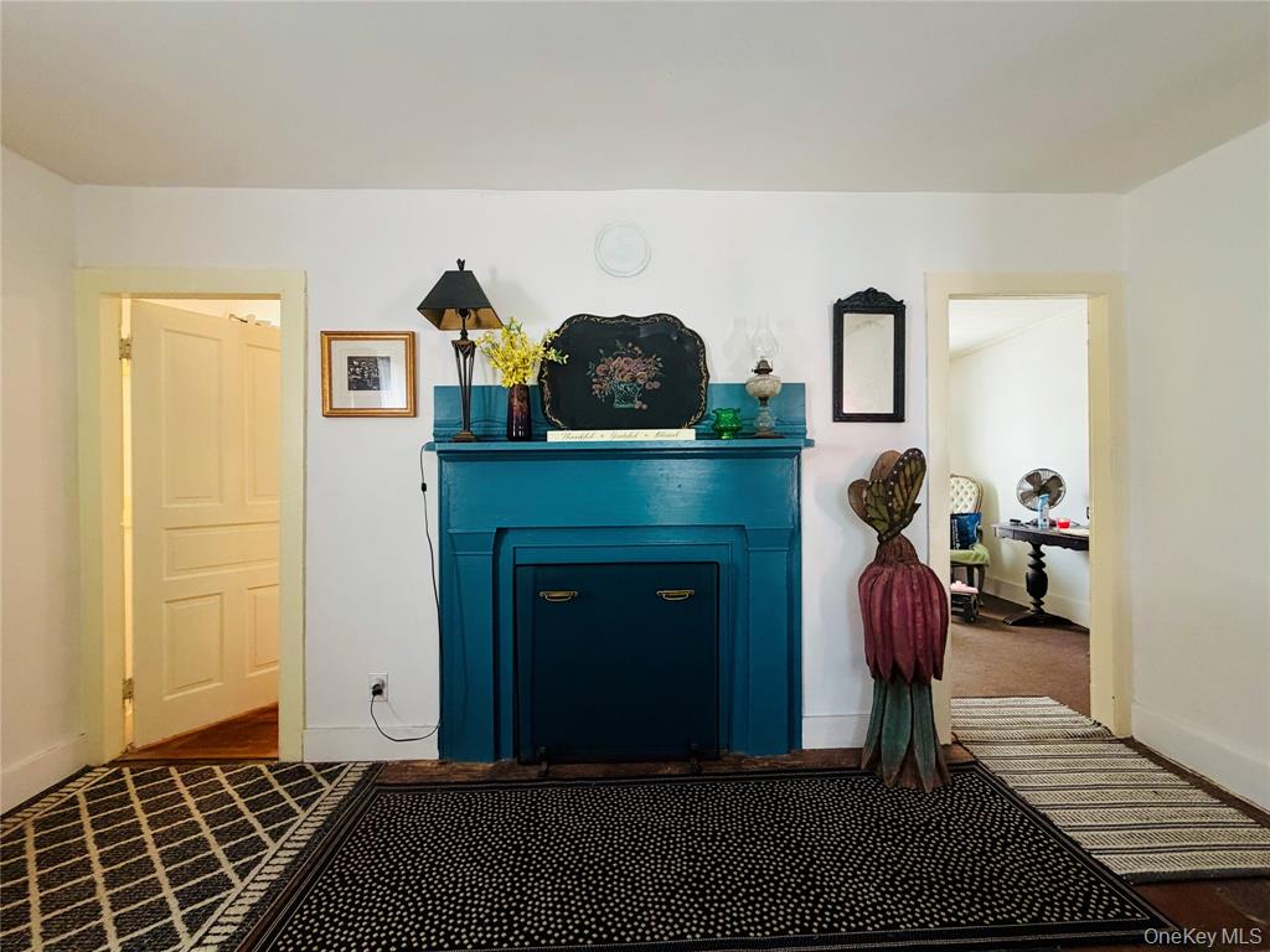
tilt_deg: -0.6
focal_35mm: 14
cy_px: 476
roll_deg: +1.5
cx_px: 635
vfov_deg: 85.7
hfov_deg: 102.1
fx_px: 514
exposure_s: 1/121
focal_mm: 2.22
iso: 250
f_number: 2.2
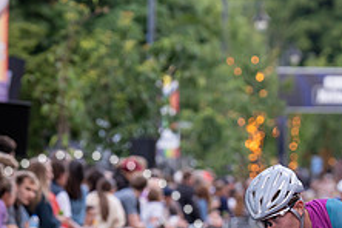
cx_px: 317
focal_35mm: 327
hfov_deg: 6.3
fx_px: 3106
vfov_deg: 4.2
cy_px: 216
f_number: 3.5
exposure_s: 1/800
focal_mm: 125
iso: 2000
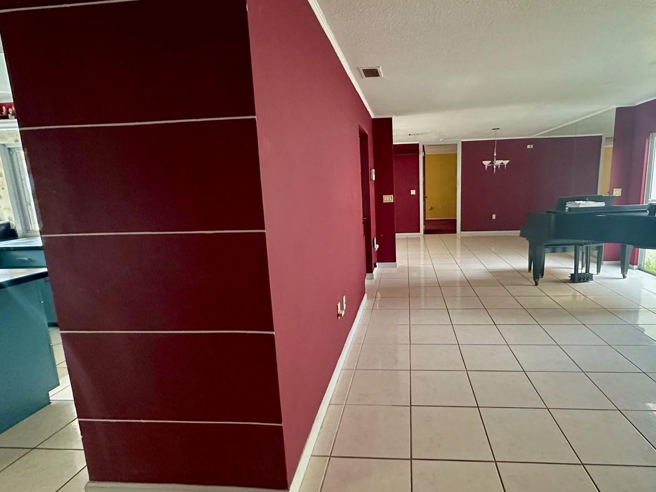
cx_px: 382
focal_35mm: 18
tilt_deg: -8.6
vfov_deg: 71.6
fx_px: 341
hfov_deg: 87.0
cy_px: 241
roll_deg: -0.5
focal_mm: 2.22
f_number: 2.2
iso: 500
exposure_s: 1/60
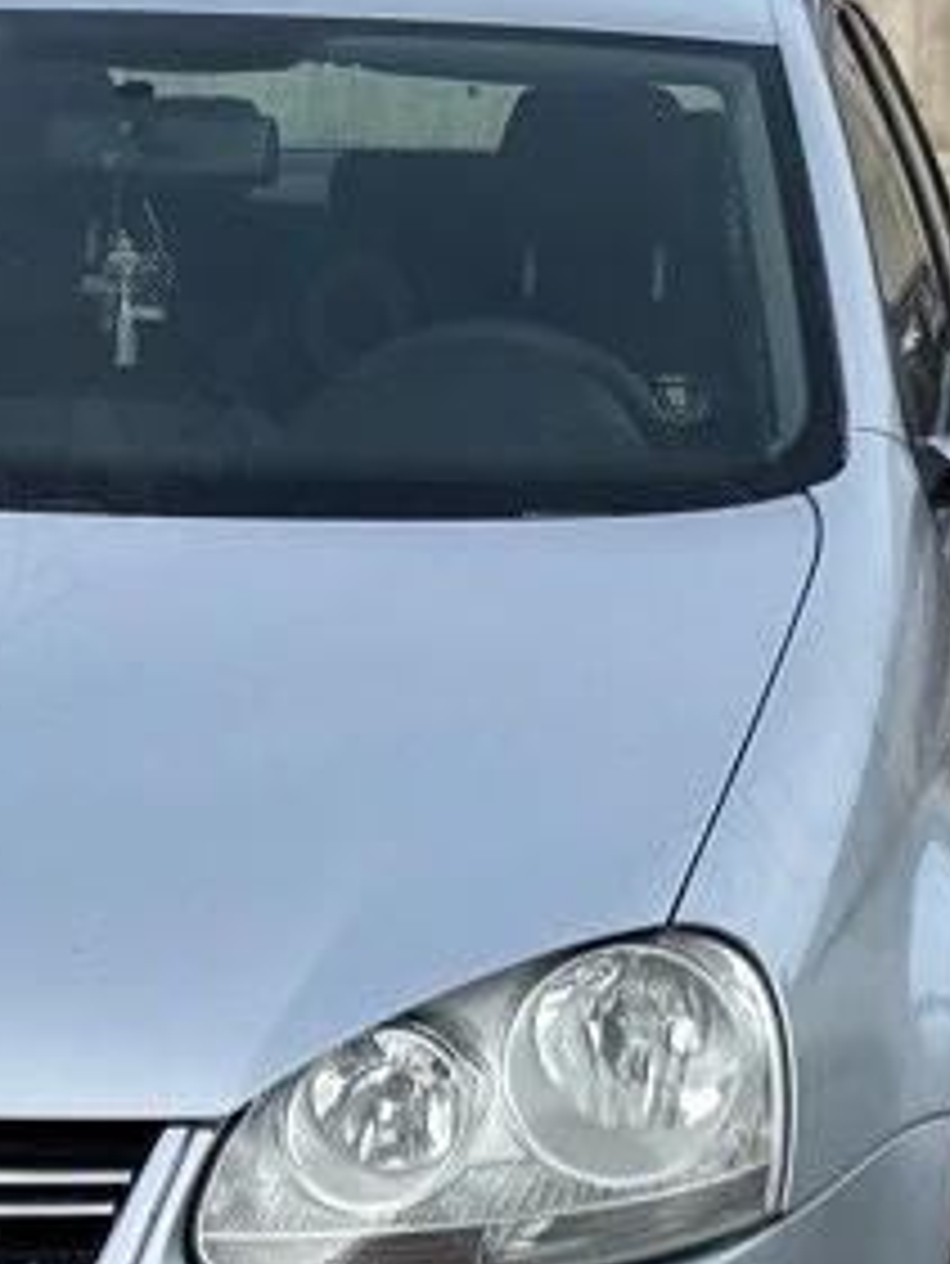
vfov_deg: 17.2
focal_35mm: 114
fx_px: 4168
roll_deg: -0.6
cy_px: 783
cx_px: 234
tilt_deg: -11.4
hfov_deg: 13.0
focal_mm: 6.76
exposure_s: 1/3279
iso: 80
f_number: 1.78
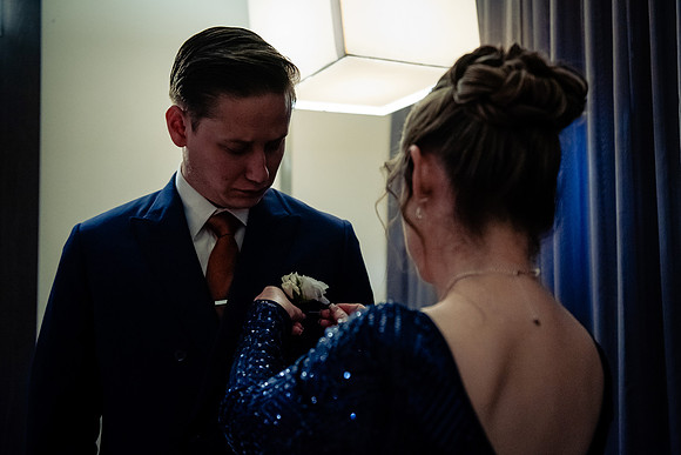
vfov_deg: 30.7
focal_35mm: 44
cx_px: 368
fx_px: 829
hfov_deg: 44.6
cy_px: 241
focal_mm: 40
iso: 4000
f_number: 2.8
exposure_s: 1/100
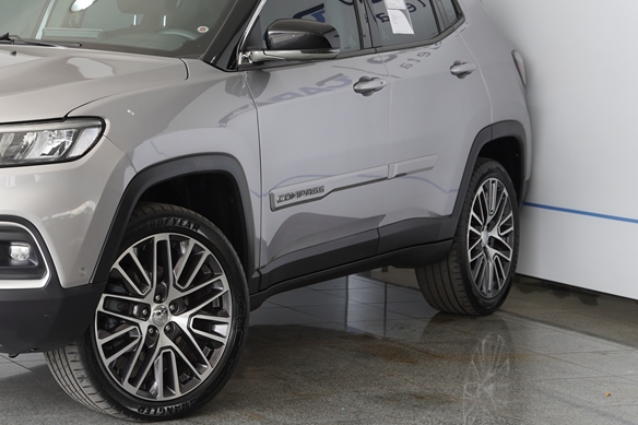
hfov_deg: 20.1
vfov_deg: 13.7
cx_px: 99
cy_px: 137
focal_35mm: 100
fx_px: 1772
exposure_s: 1/80
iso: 100
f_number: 4.5
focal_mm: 38
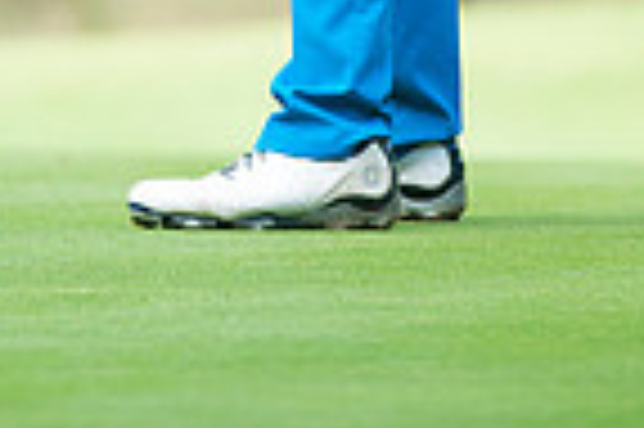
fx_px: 21781
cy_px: -414
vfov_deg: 1.1
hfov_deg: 1.7
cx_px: 90
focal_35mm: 1219
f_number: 4
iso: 400
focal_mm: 300
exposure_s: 1/1250
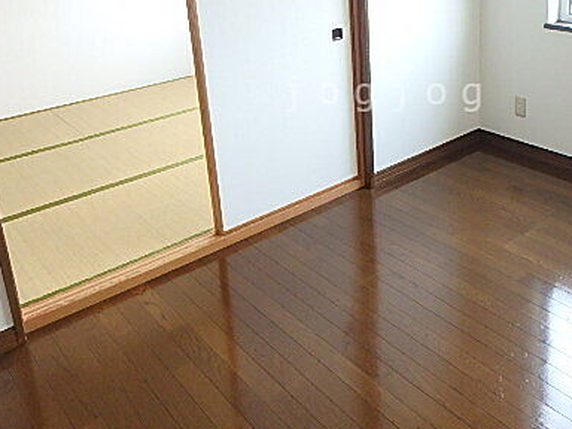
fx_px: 578
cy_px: 94
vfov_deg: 39.3
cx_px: 387
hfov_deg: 51.5
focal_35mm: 35
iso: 200
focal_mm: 3.7
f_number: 3.5
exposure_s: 1/60
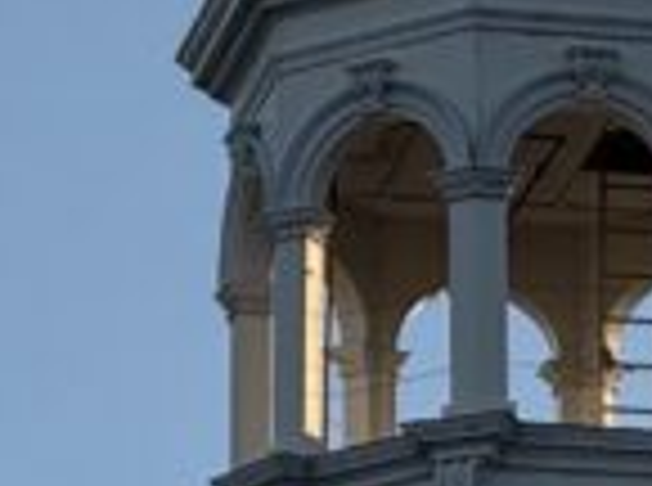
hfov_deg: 2.3
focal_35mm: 850
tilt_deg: +20.8
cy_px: -225
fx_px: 15970
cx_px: 1398
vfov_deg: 1.7
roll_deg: +1.2
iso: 50
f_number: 2.8
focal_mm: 15.66
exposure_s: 1/977
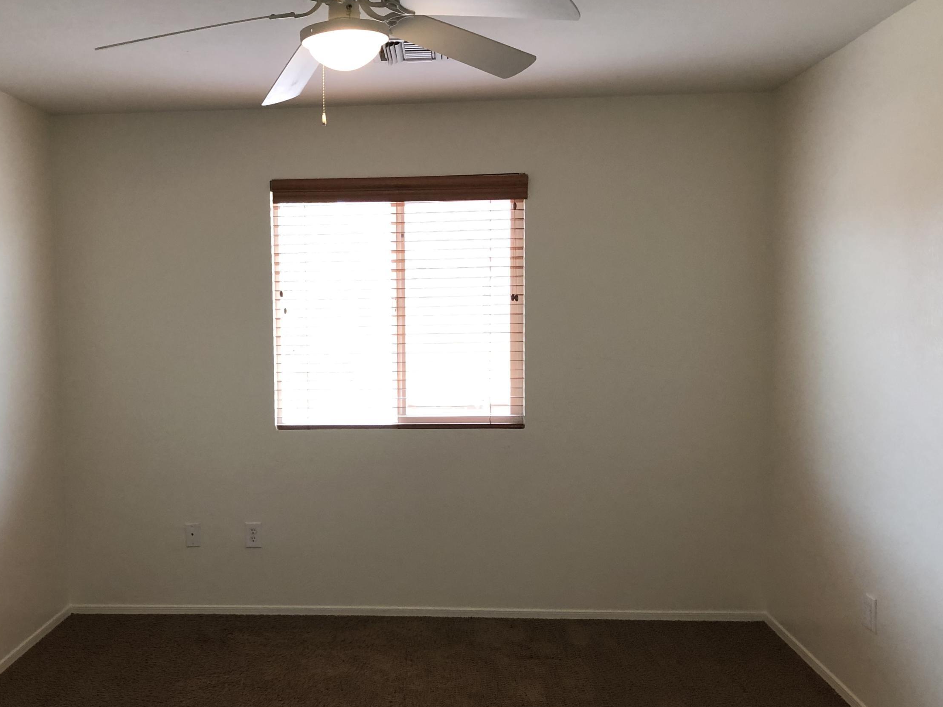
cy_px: 394
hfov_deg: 48.5
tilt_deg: -5.1
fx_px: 1035
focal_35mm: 38
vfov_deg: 37.7
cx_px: 356
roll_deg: -0.6
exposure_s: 1/30
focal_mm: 3.99
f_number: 1.8
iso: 40
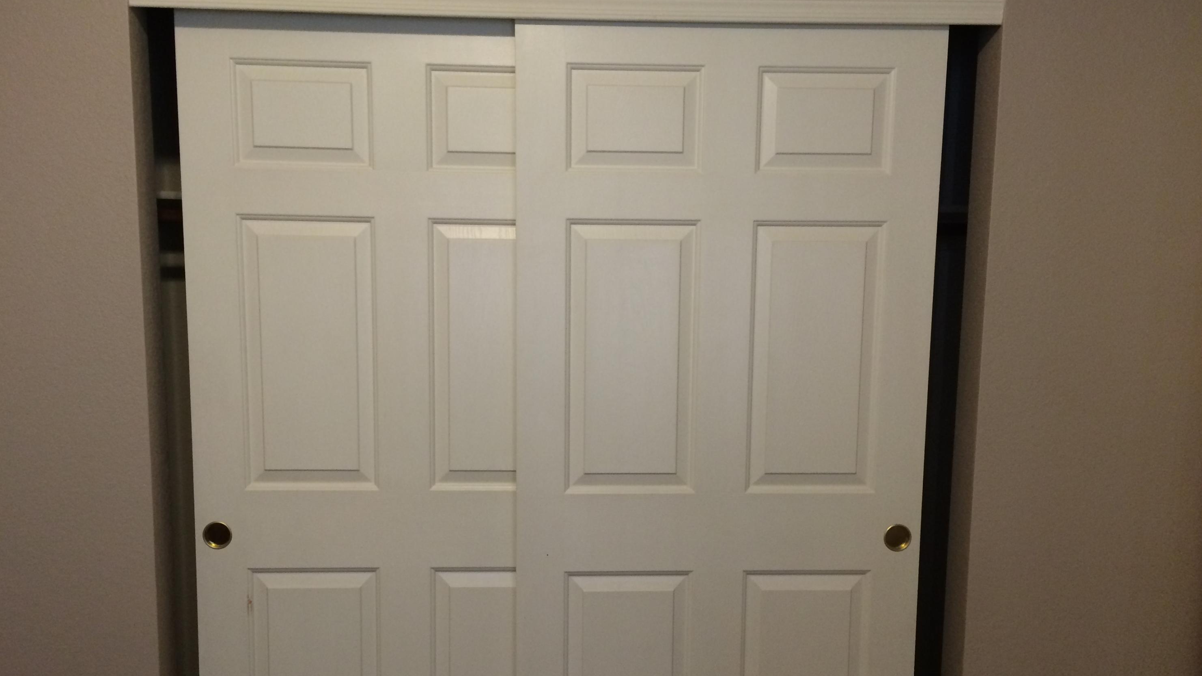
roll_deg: +0.7
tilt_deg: -8.2
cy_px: 434
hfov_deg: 61.0
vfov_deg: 36.4
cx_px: 596
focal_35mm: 32
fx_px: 1020
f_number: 2.2
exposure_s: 1/30
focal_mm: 4.15
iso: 160
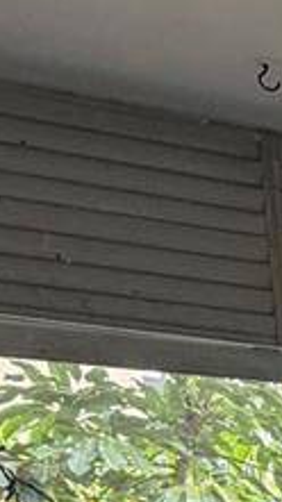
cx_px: 750
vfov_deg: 19.3
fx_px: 1105
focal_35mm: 83
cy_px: 904
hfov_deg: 11.2
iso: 125
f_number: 2.2
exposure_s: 1/121
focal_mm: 2.22
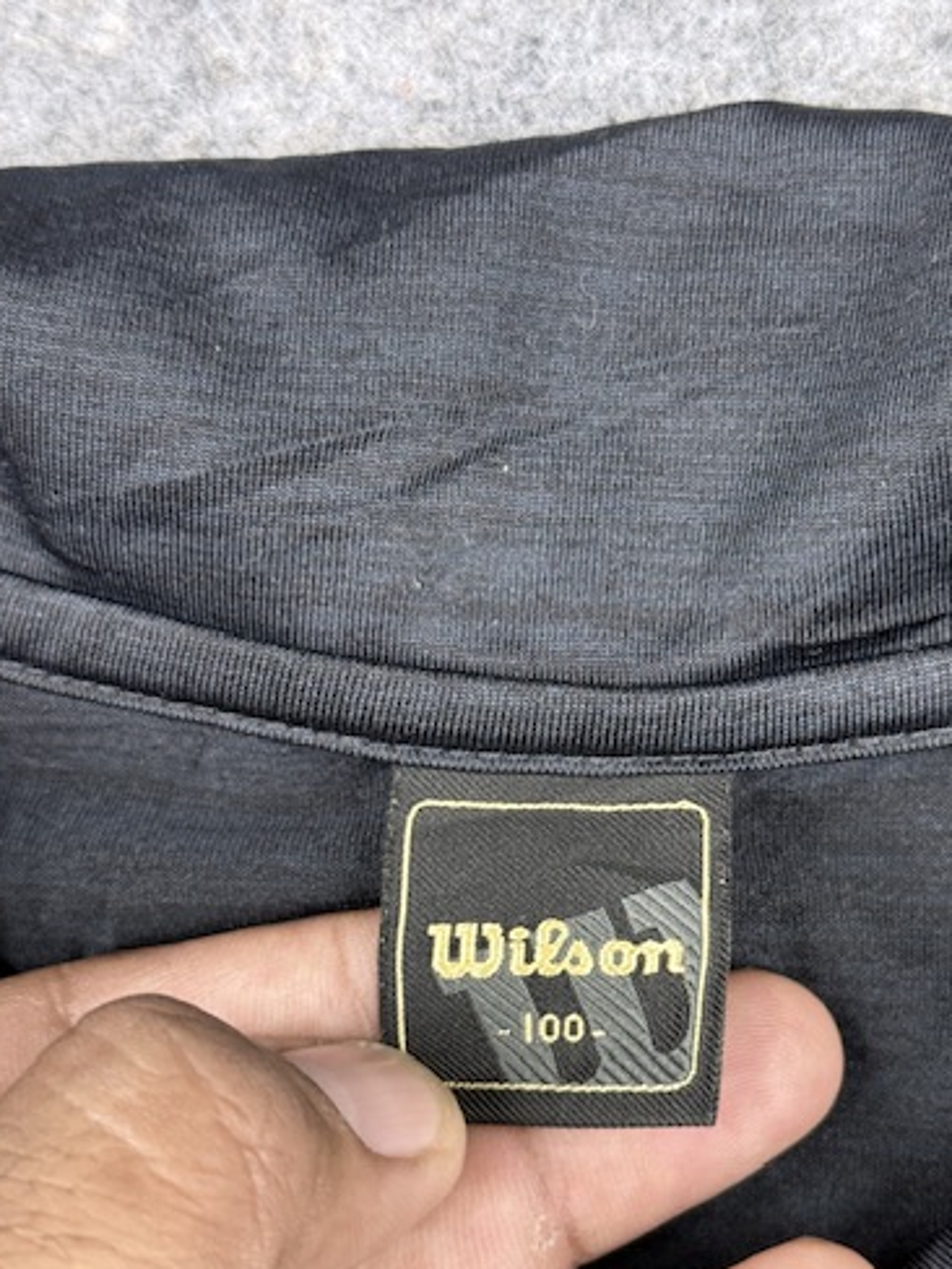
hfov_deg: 23.2
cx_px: 590
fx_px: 2310
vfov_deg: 30.7
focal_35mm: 63
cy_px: 739
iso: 100
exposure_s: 1/50
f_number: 1.78
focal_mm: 6.76
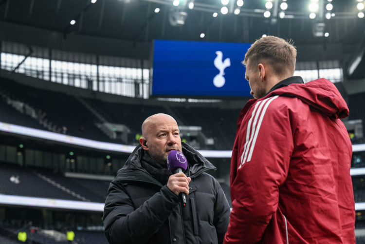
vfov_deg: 19.5
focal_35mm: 70
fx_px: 710
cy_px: 122
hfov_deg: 28.8
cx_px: 182
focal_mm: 70
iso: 800
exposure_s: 1/640
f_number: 5
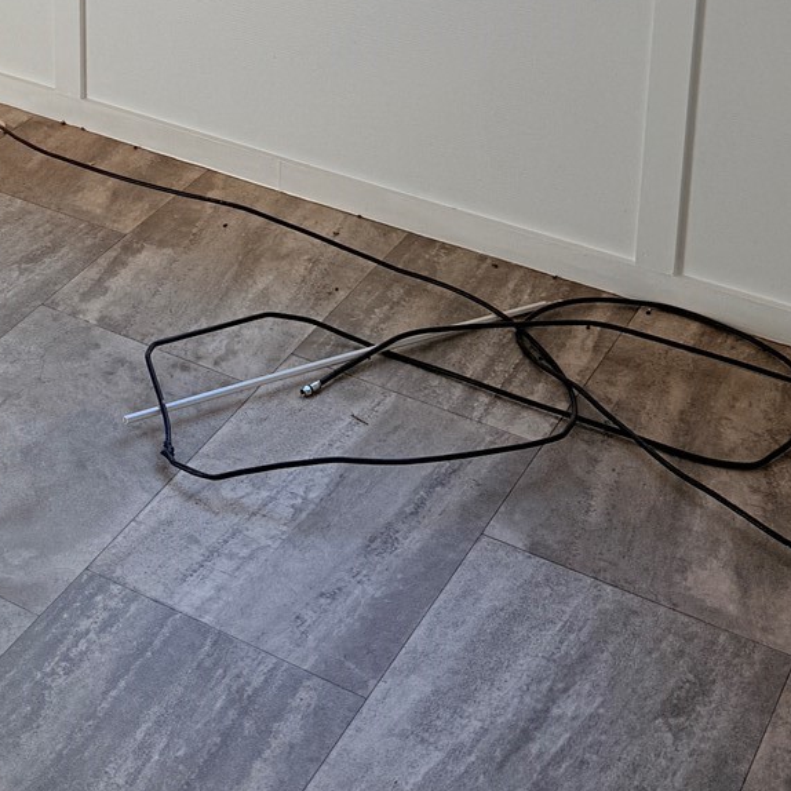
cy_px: -240
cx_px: -43
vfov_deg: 21.9
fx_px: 1836
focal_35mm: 71
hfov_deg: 23.1
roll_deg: +0.8
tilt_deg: -15.8
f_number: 1.78
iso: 80
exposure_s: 1/535
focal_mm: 6.76
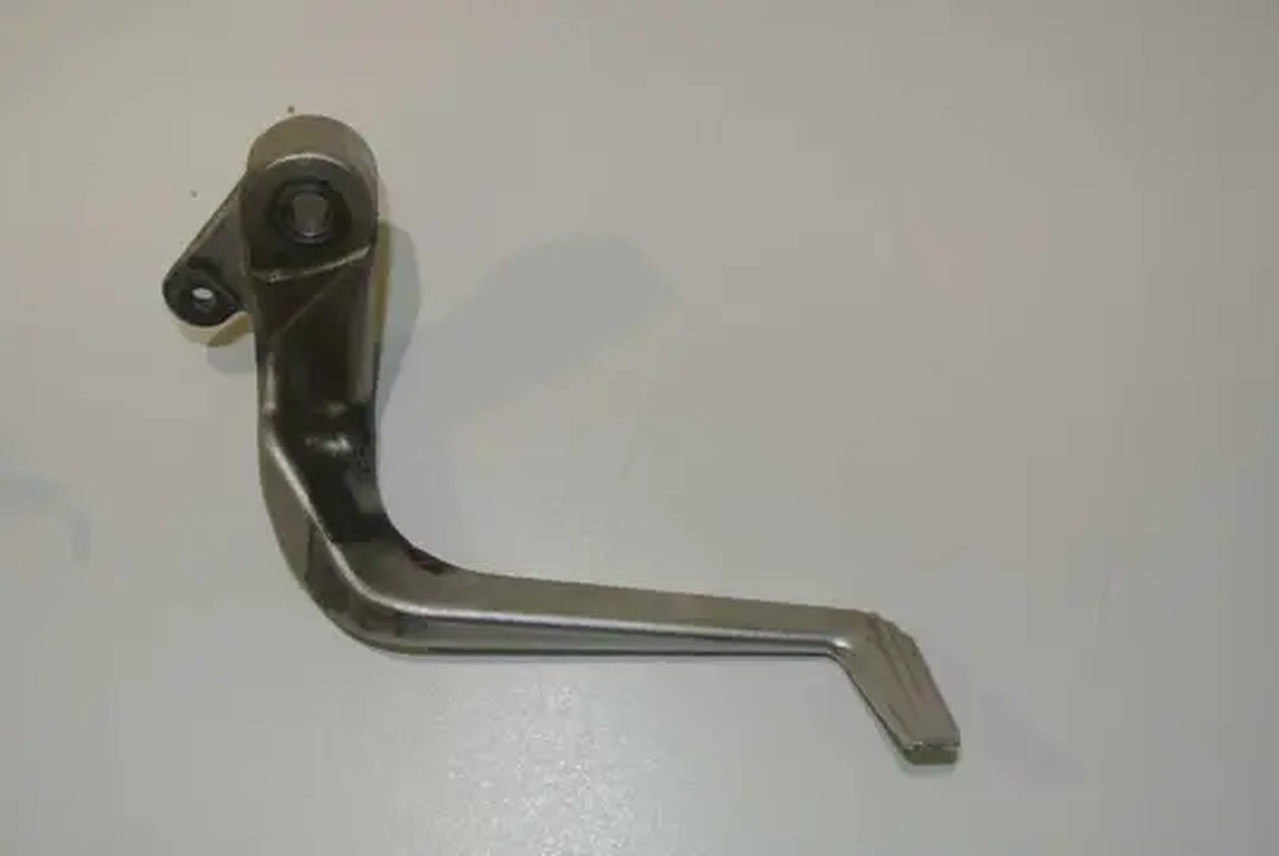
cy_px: 428
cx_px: 640
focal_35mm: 44
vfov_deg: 30.6
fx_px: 1565
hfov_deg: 44.5
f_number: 4.5
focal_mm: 16.3
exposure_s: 1/60
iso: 200
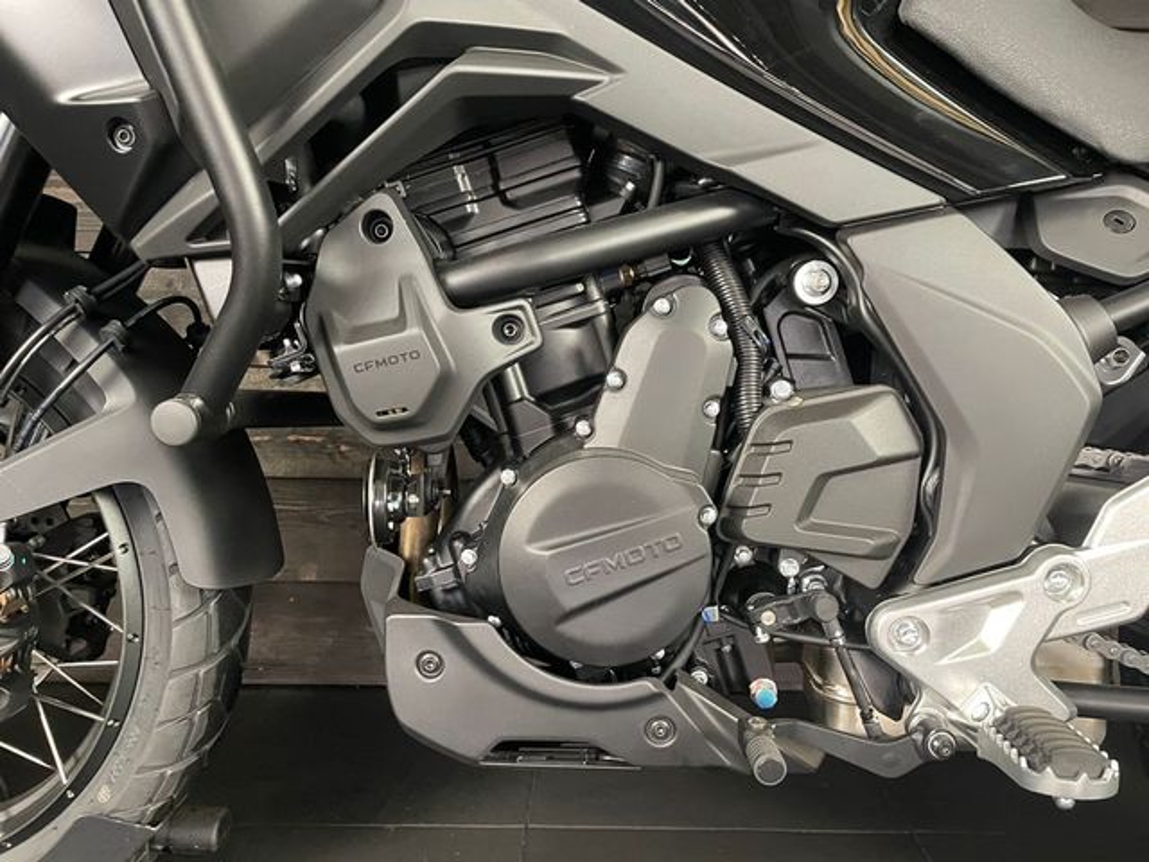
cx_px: 574
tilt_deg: -5.2
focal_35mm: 26
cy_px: 431
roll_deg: -0.1
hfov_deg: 67.3
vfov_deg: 53.1
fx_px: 863
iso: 500
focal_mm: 4.2
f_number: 1.6
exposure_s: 1/33
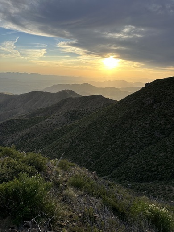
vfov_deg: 71.6
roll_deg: -3.3
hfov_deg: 56.8
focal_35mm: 24
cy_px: 116
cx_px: 87
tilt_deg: -15.2
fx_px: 161
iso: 80
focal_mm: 6.86
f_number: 1.78
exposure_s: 1/2203
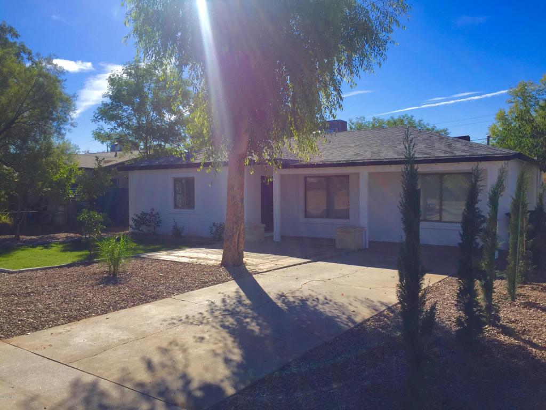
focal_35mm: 29
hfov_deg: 61.7
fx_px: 457
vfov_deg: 48.2
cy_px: 205
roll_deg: -0.8
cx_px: 273
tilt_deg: +0.5
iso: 32
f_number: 2.2
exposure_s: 1/2083
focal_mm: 4.15
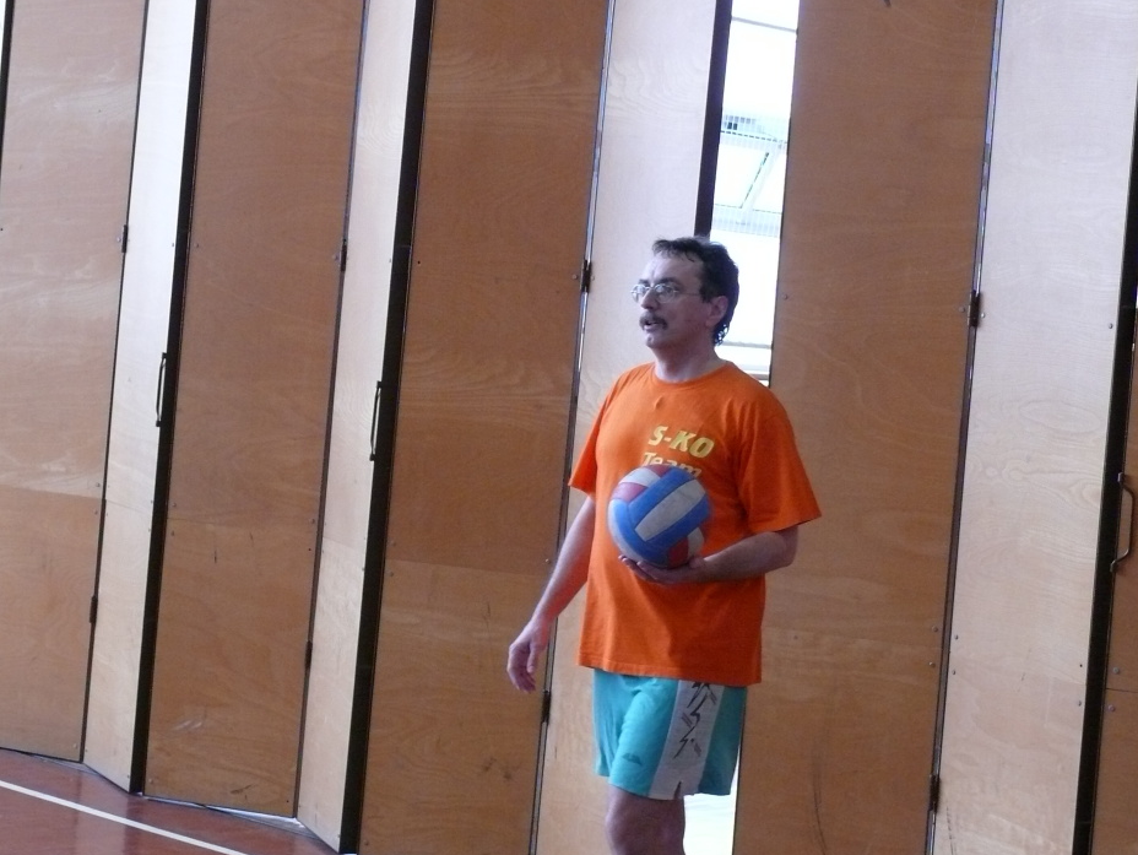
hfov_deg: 22.5
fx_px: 2862
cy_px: 444
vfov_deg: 17.0
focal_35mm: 87
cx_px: 552
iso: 400
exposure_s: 1/250
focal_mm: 14.3
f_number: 3.2
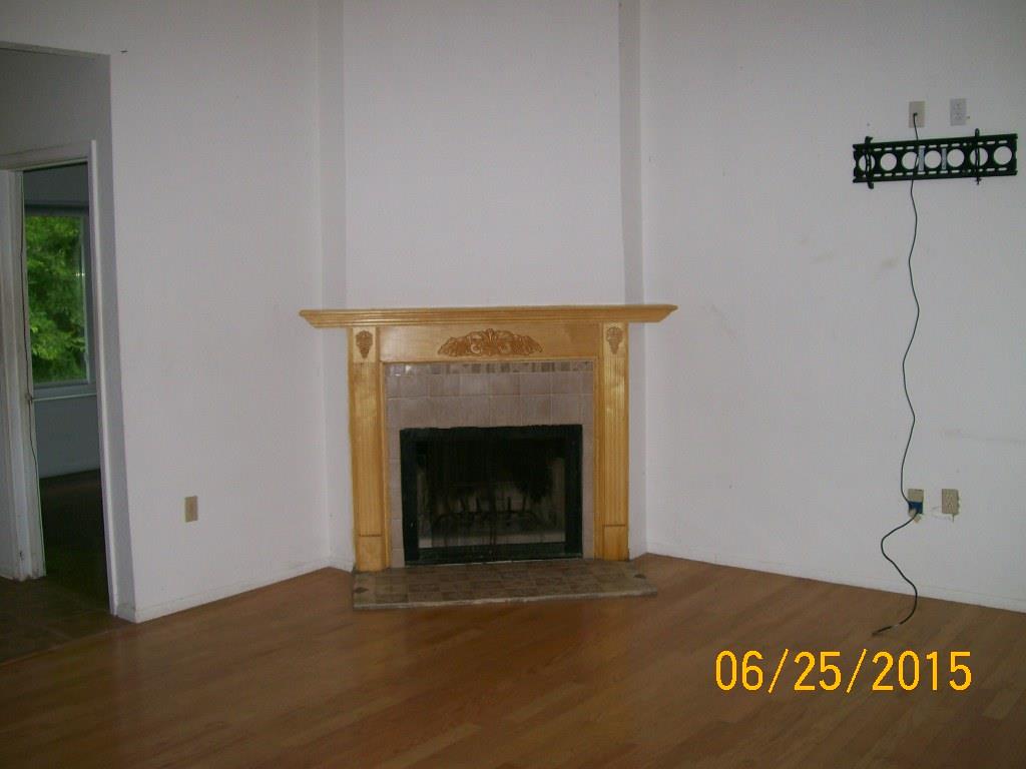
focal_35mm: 36
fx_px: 1067
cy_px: 384
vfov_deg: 39.7
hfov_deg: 51.4
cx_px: 513
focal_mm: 6
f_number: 2.7
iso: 80
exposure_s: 1/64
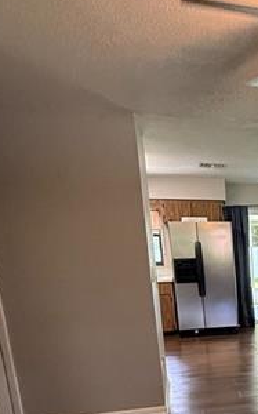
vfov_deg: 47.5
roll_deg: -0.6
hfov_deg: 27.9
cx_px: 334
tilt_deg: -14.8
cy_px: 355
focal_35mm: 38
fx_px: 428
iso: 400
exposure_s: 1/60
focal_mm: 2.22
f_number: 2.2
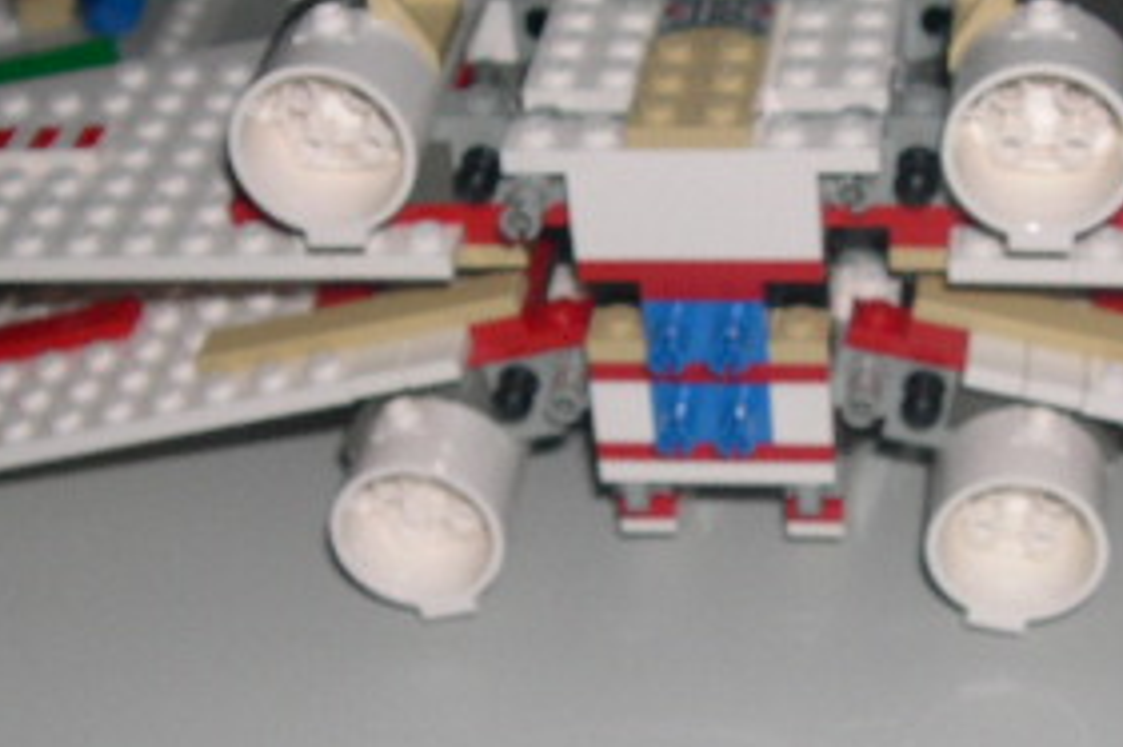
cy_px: 435
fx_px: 2806
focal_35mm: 90
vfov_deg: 15.2
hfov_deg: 22.6
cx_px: 723
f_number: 7.6
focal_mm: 8
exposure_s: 1/60
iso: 100
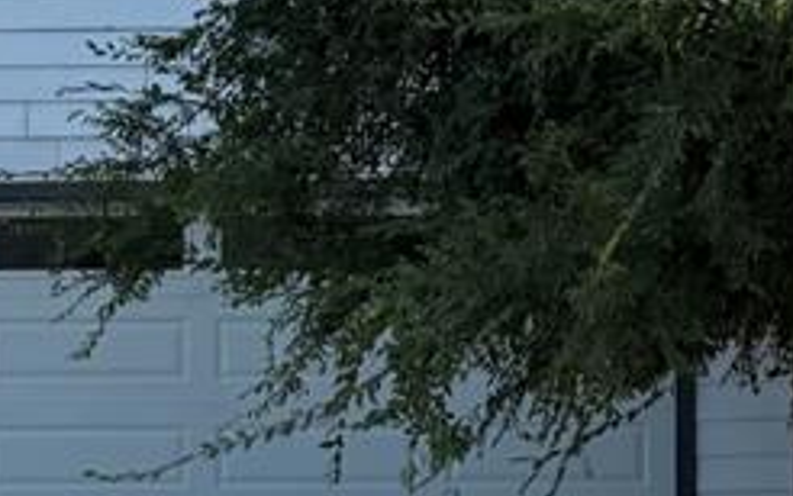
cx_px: 1259
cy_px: 337
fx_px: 3351
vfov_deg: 8.5
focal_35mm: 155
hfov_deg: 12.7
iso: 80
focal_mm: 6.76
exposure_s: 1/1493
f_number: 1.78
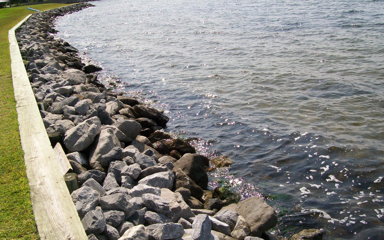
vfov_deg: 34.4
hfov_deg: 52.7
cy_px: 138
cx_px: 188
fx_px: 387
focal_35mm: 37
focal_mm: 6.1
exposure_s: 1/500
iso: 64
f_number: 4.9
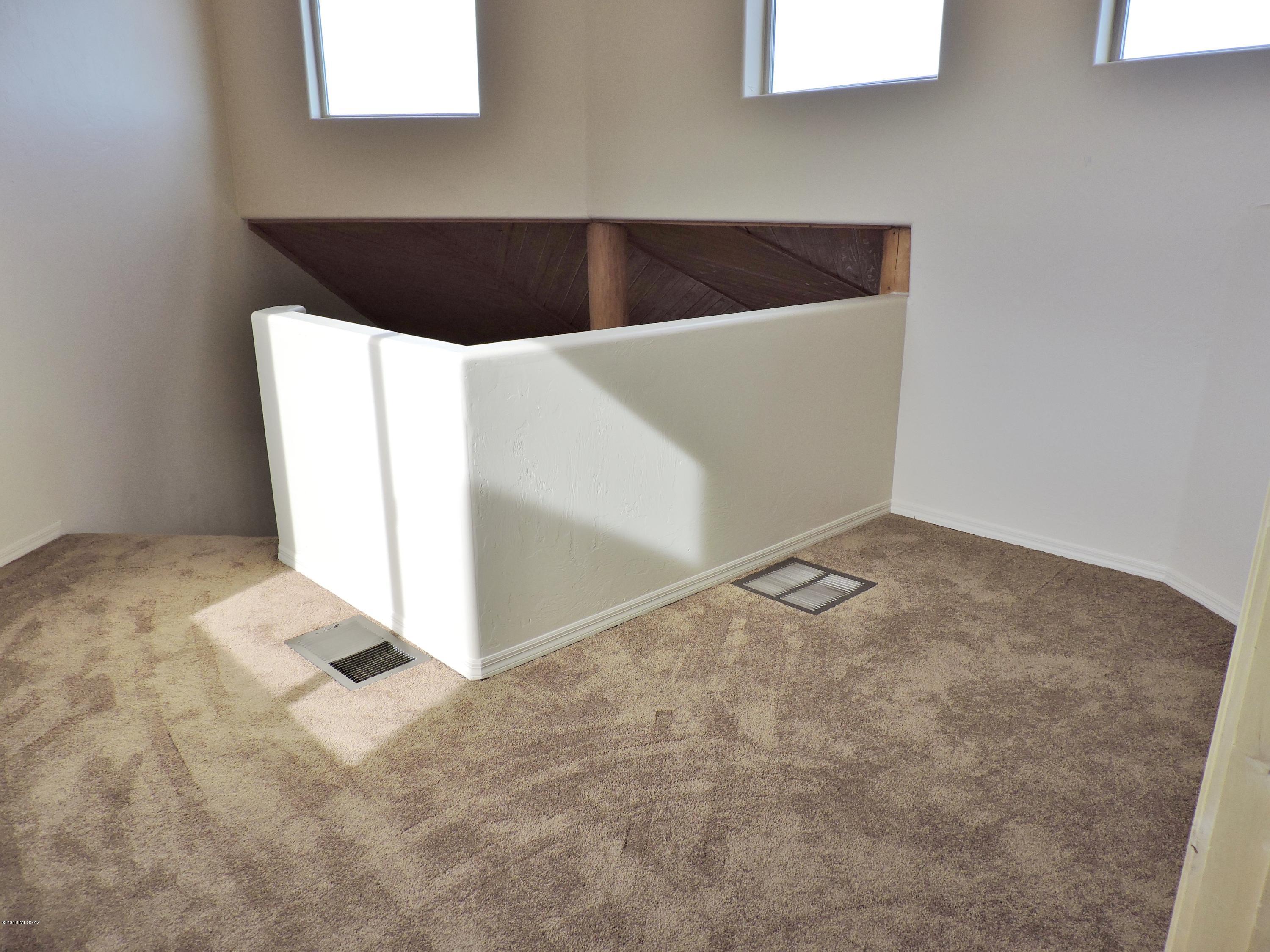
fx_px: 881
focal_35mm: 24
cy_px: 476
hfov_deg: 71.6
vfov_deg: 56.8
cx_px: 635
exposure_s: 1/200
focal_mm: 4.3
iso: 100
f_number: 3
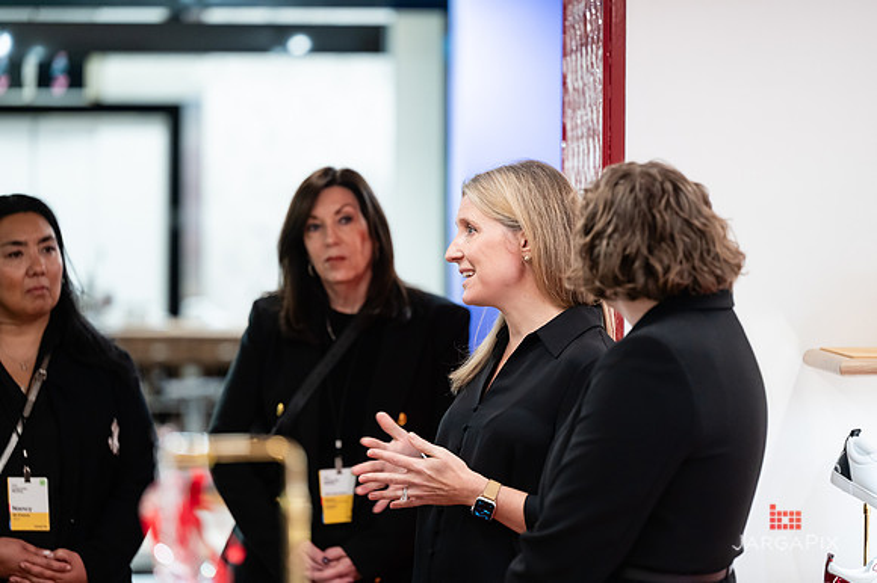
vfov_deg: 8.8
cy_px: 276
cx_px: 461
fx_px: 3797
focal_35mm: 156
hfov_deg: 13.2
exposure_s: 1/160
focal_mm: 145
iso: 1250
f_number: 3.2
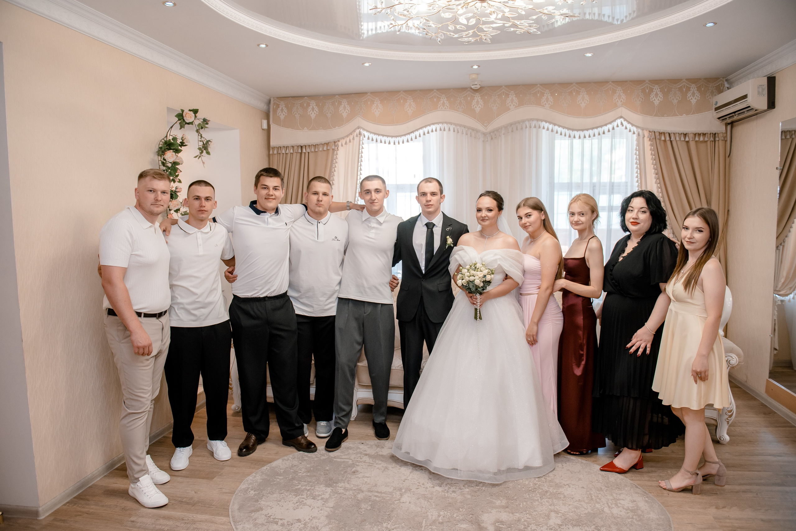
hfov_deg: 72.5
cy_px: 266
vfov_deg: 52.2
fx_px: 543
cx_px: 393
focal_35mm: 25
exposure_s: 1/200
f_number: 2.8
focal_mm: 24
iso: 500
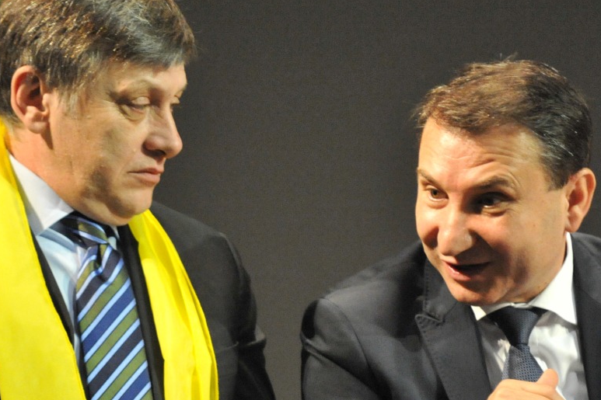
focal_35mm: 362
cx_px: 236
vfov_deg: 3.8
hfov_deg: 5.7
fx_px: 6042
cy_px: 295
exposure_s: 1/400
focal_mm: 200
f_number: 2.8
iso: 6400
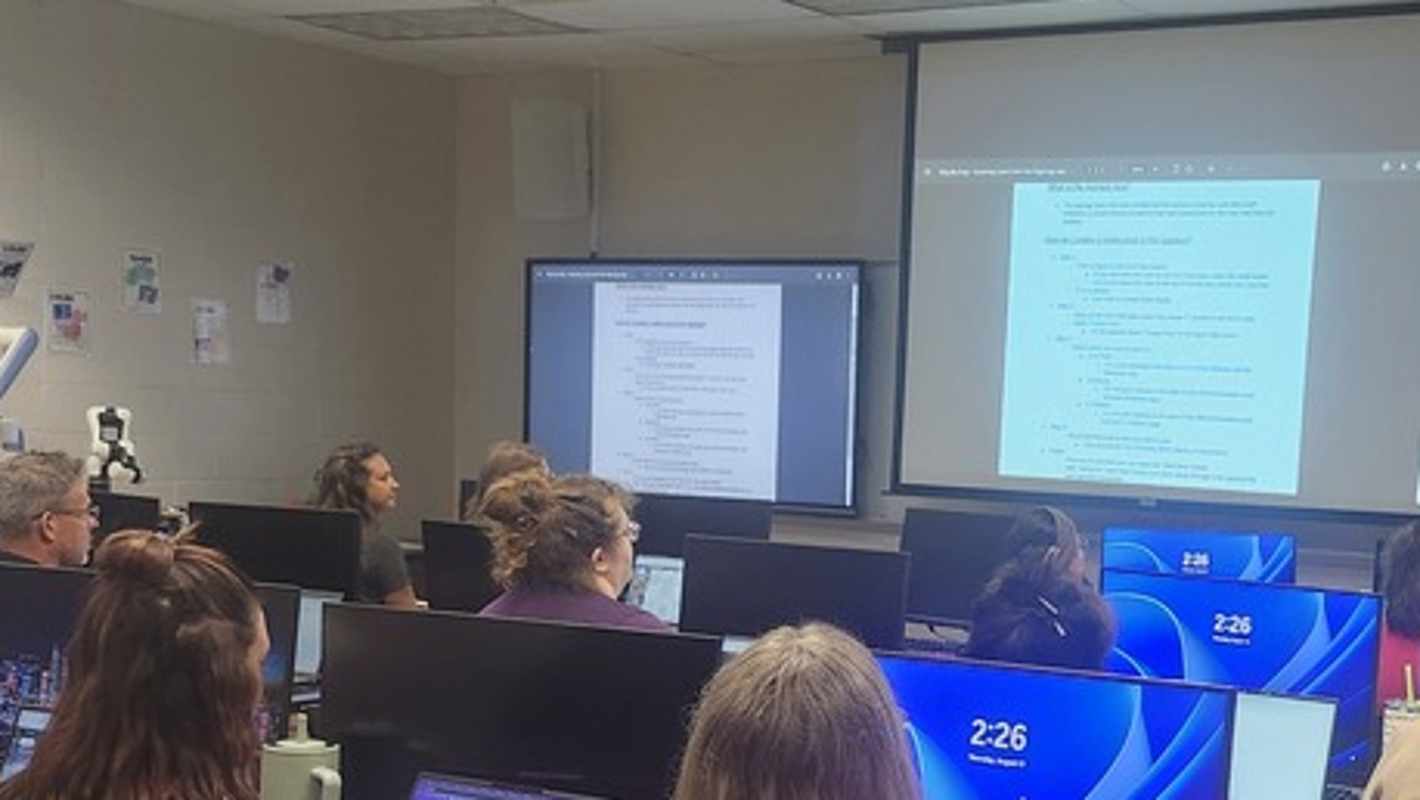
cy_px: 602
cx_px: 1005
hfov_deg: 36.6
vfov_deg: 21.3
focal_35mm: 56
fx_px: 2109
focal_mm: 5.54
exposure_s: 1/120
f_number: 1.8
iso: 800
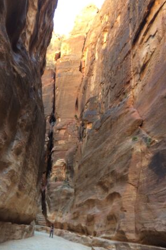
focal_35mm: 39
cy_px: 142
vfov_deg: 49.4
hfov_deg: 33.7
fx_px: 270
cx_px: 50
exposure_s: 1/30
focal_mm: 4.12
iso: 40
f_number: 2.2
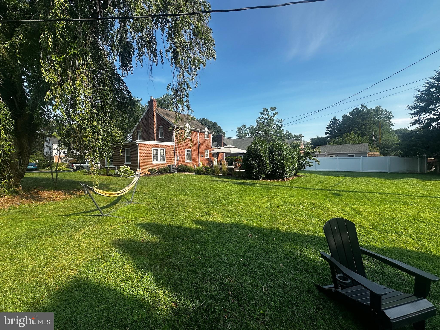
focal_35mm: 14
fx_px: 178
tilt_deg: -0.9
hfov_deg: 102.1
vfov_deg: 85.7
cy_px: 165
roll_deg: +0.9
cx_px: 220
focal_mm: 2.22
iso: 50
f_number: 2.2
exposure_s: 1/910
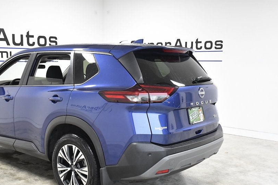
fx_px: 324
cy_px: 108
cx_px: 103
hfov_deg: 46.0
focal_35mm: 42
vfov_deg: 31.8
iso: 2500
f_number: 5.6
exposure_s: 1/200
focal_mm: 22
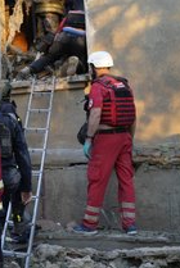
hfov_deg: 19.5
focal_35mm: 63
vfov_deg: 31.7
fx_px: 471
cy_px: 99
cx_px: -71
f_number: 4
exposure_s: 1/160
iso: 400
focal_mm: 33
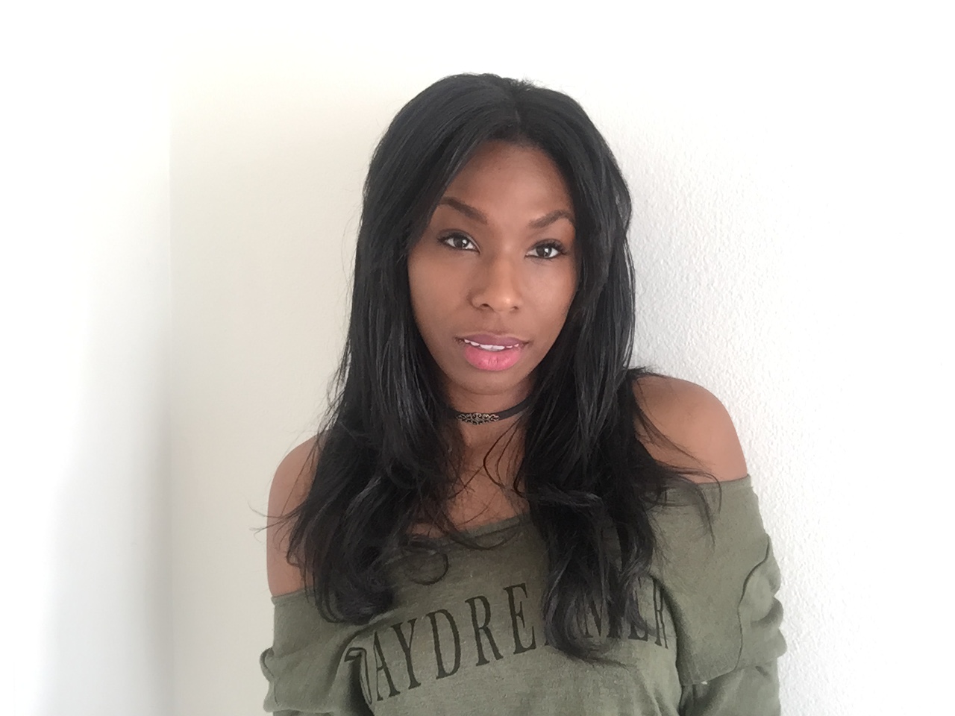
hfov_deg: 58.4
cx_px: 478
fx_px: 855
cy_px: 358
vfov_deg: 45.4
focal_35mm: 31
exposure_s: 1/30
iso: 100
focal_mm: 2.65
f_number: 2.2
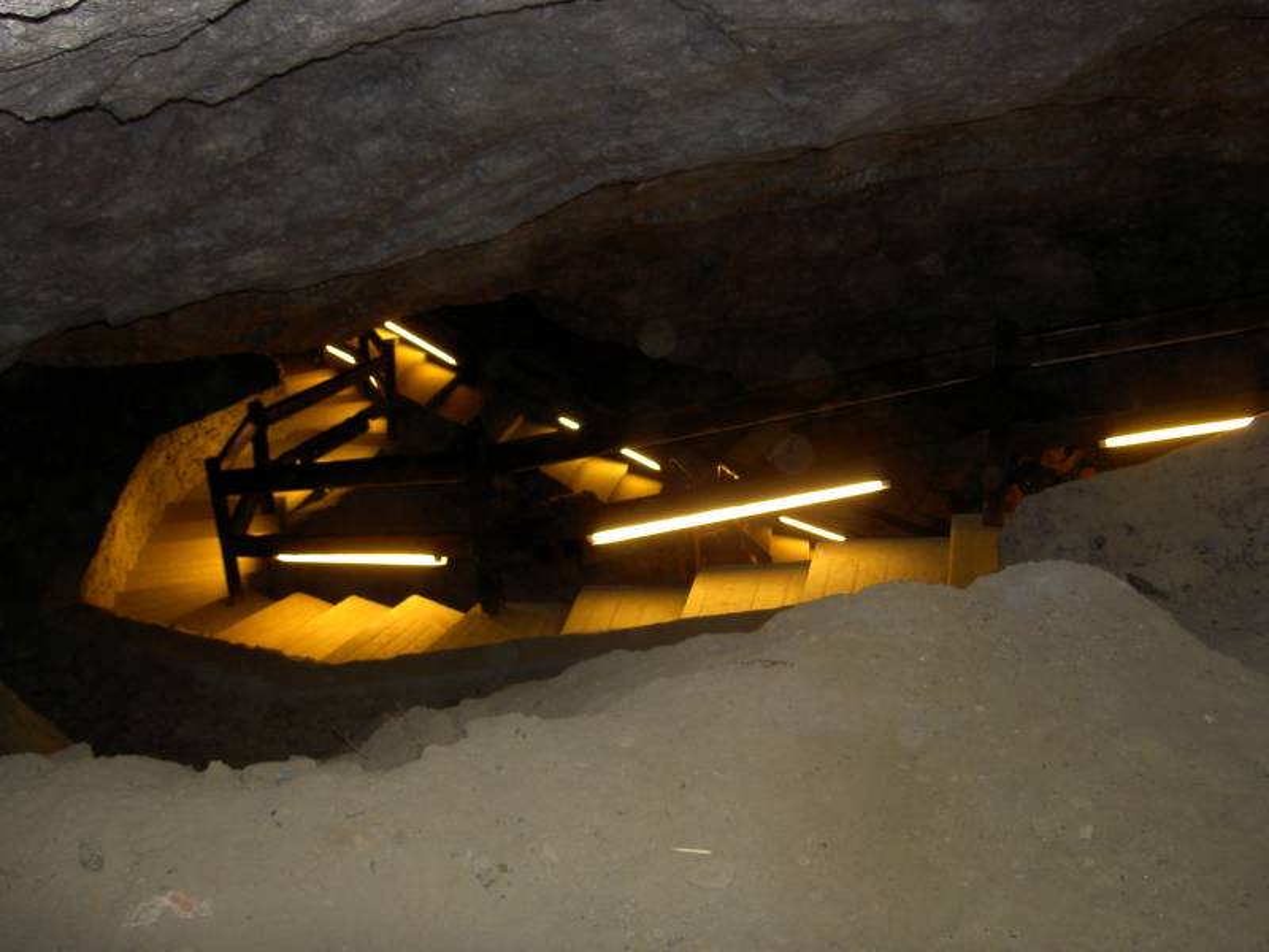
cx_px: 634
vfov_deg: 36.8
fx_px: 1430
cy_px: 476
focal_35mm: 39
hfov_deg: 47.9
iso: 100
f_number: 2.8
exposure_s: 1/30
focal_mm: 8
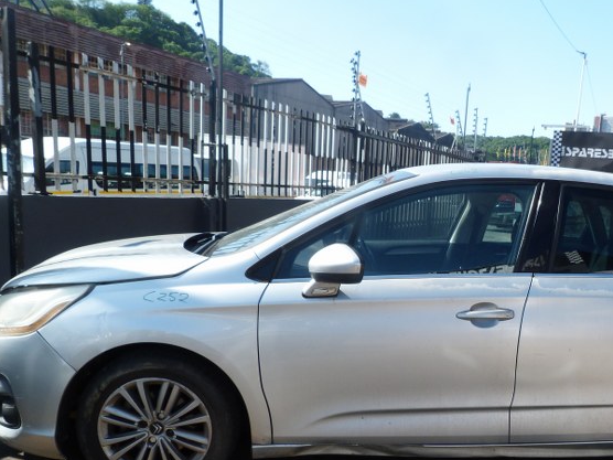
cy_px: 318
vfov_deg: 39.1
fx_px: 638
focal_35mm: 36
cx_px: 434
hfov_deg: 49.9
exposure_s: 1/250
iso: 80
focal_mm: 4.5
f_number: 4
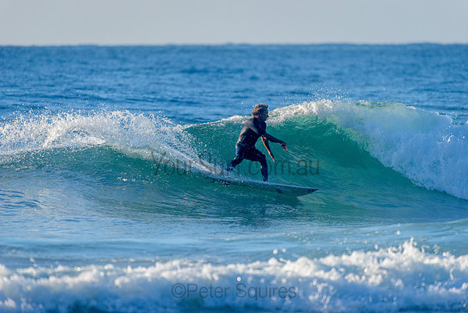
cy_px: 156
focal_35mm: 500
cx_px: 234
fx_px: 6504
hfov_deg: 4.1
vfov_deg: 2.8
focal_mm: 500
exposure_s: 1/2000
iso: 360
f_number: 5.6
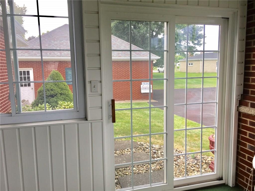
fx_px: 214
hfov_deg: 61.7
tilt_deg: -8.5
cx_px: 128
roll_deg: -0.1
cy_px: 96
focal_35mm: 29
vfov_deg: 48.2
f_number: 2.2
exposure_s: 1/120
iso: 32
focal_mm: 4.15
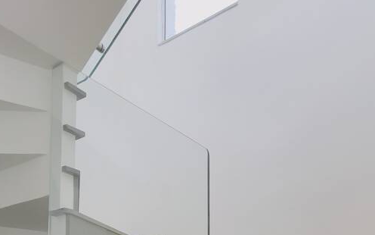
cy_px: 286
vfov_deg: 33.5
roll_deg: -0.1
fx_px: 307
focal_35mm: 30
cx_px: 274
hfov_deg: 60.0
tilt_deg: +1.1
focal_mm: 1.54
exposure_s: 1/43
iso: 50
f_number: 2.4
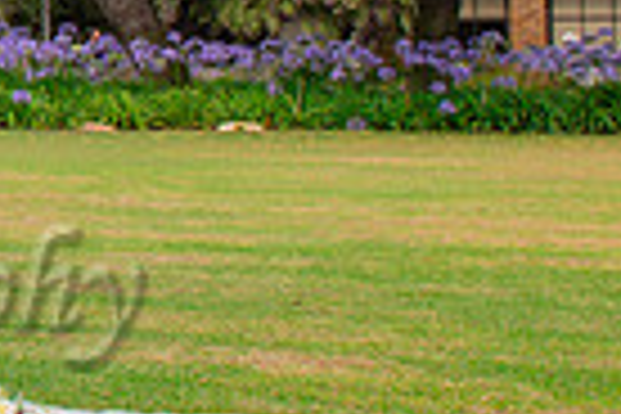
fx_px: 1742
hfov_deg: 17.4
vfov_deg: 13.0
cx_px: -410
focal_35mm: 101
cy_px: -148
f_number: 8
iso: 400
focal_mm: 24
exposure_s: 1/250
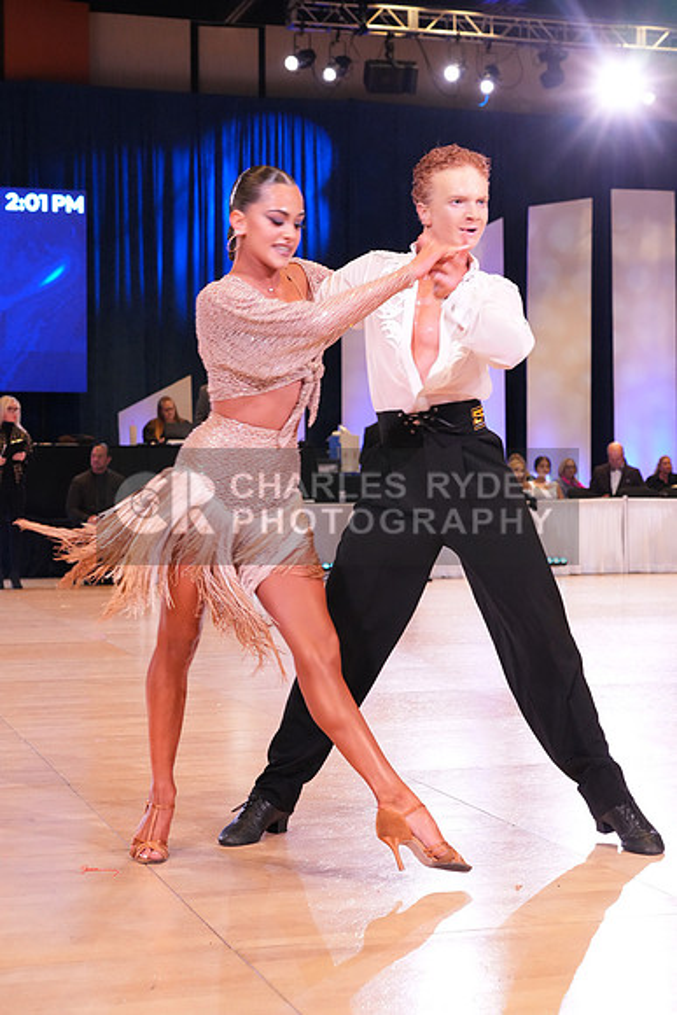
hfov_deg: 23.0
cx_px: 338
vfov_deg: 33.9
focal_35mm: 59
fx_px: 1663
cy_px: 508
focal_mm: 59
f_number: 6.3
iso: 4000
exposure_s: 1/250
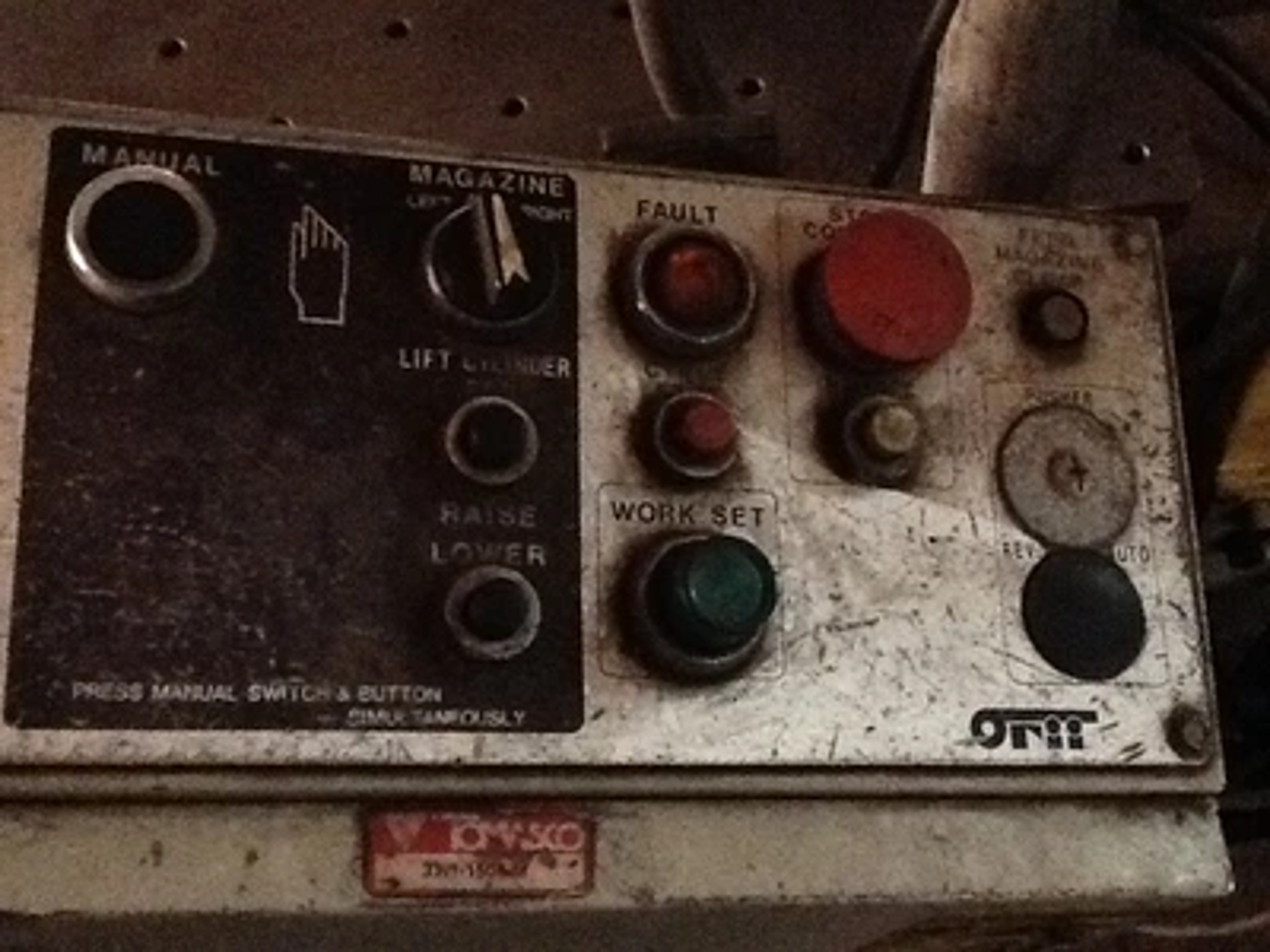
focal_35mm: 44
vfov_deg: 32.9
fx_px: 1614
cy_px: 476
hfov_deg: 42.9
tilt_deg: -60.7
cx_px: 635
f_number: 2.4
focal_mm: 2.03
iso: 640
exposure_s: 1/15
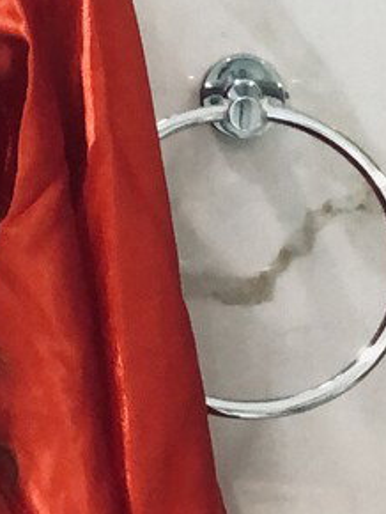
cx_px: -273
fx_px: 2093
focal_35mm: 141
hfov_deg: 10.0
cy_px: 34
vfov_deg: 13.8
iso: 200
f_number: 2.2
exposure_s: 1/50
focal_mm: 2.87
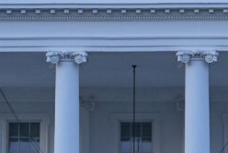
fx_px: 1915
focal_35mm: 302
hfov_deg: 6.8
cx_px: 133
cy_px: 26
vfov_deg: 4.6
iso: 1000
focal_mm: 50
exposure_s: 1/125
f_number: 2.8
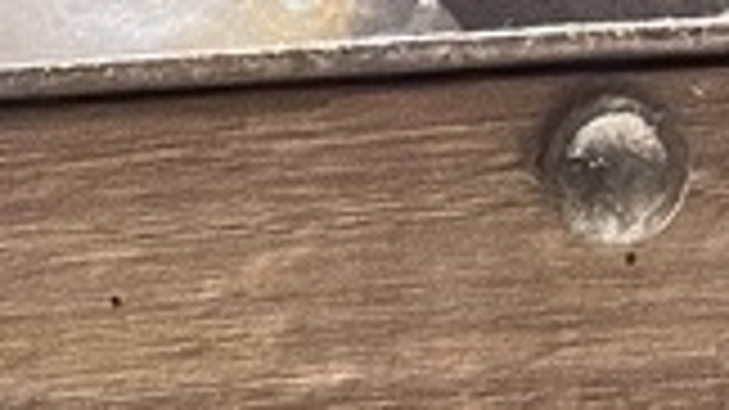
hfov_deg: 12.1
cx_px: -513
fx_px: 3188
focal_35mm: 165
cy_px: 928
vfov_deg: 7.0
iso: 6400
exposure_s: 1/30
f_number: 1.78
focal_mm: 6.86
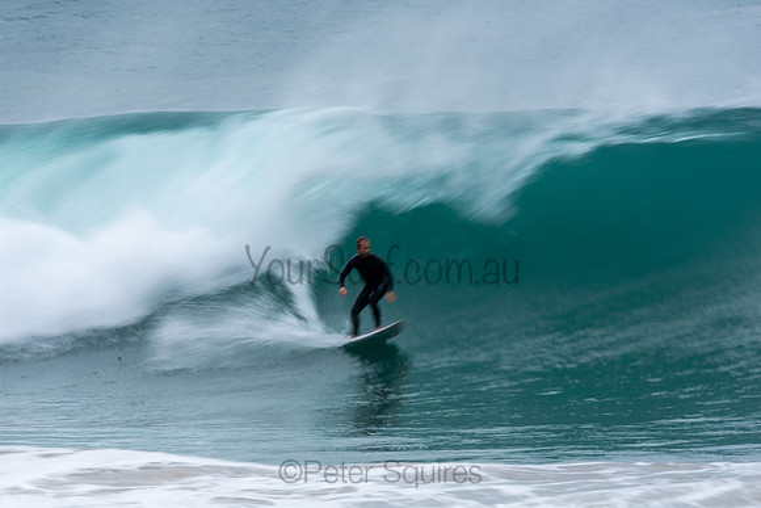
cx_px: 380
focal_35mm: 750
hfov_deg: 2.7
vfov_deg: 1.8
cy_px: 254
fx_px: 15857
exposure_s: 1/25
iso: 100
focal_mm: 500
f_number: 22
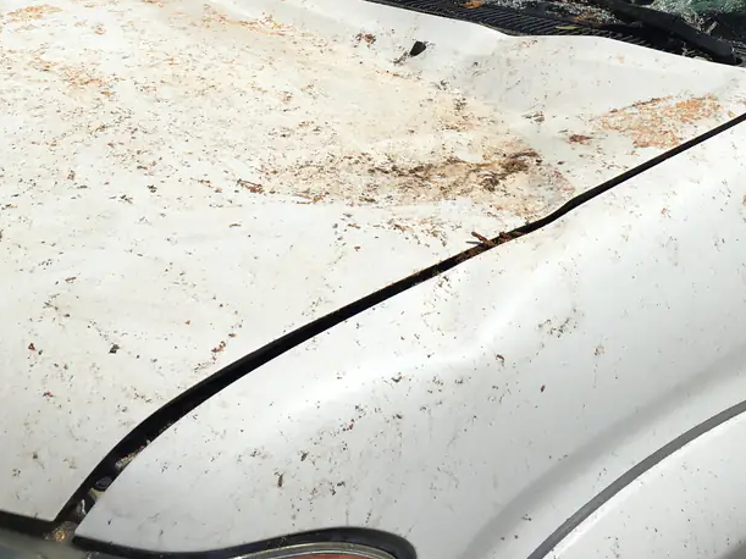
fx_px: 1228
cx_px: 418
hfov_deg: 33.7
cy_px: 40
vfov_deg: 24.8
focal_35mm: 57
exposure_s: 1/4808
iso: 25
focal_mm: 4.15
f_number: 2.2
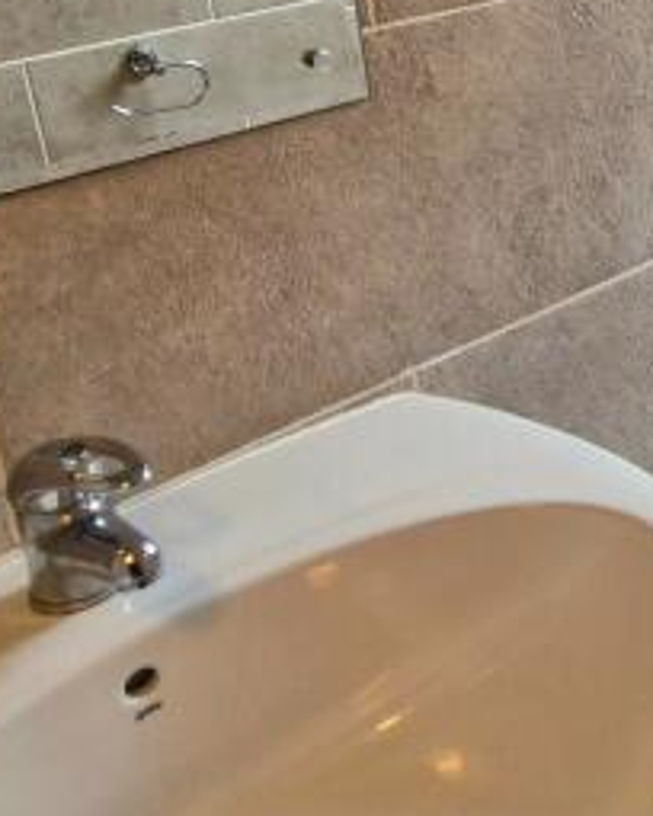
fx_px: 1232
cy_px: 157
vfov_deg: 35.4
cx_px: 928
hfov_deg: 24.4
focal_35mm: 51
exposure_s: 1/50
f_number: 2.2
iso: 160
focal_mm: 1.74
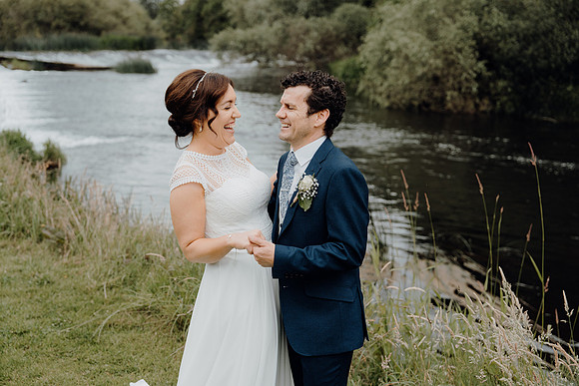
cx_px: 290
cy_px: 193
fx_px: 692
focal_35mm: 43
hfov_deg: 45.4
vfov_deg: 31.2
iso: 125
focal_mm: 43
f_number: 2.8
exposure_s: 1/800
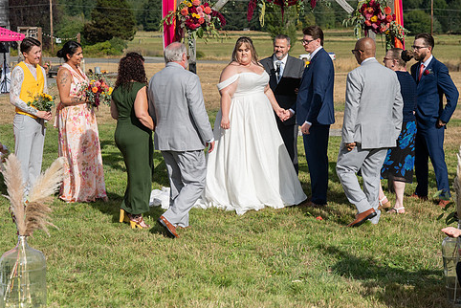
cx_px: 258
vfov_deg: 19.2
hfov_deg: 28.4
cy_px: 125
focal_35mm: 71
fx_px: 910
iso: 400
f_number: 4.5
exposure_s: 1/8000
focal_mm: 59
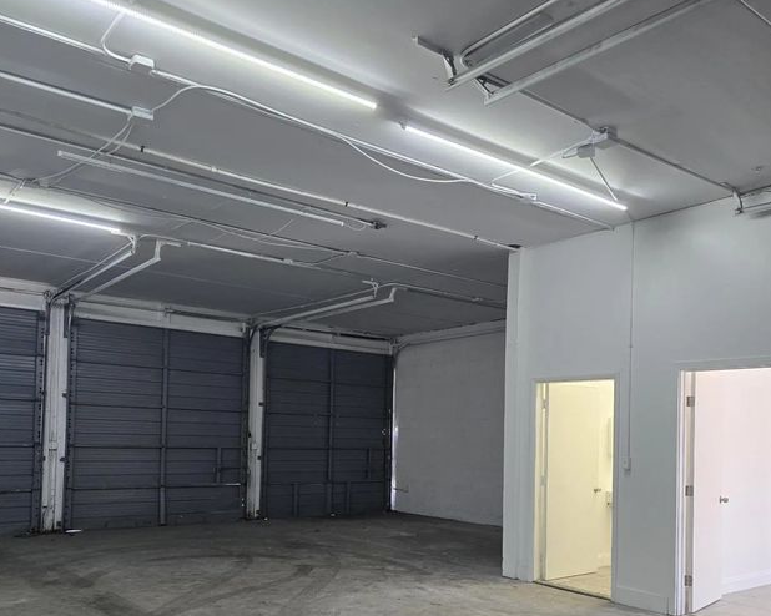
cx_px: 390
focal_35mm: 31
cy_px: 421
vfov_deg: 46.2
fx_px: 707
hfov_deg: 57.2
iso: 100
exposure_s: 1/120
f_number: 1.7
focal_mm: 6.3
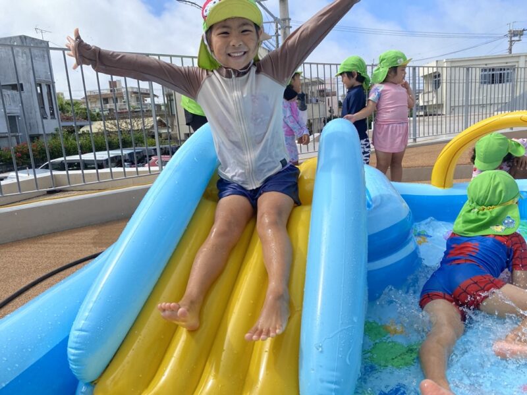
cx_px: 264
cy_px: 198
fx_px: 396
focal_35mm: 26
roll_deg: +1.0
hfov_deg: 67.3
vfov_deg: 53.1
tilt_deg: -8.6
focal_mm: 4.25
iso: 32
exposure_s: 1/2967
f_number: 1.8
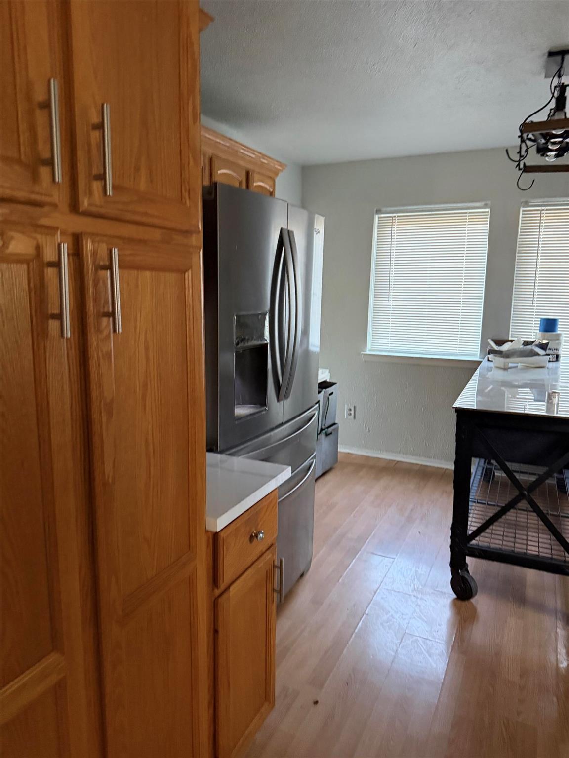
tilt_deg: -5.9
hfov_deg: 56.8
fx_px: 526
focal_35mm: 24
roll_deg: -0.4
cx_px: 284
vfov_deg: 71.6
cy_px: 379
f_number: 1.78
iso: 640
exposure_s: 1/40
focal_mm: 6.76
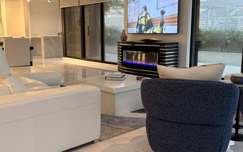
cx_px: 116
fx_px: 258
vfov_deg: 32.7
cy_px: 73
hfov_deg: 50.4
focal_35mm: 39
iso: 160
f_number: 1.78
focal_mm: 6.76
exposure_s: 1/60
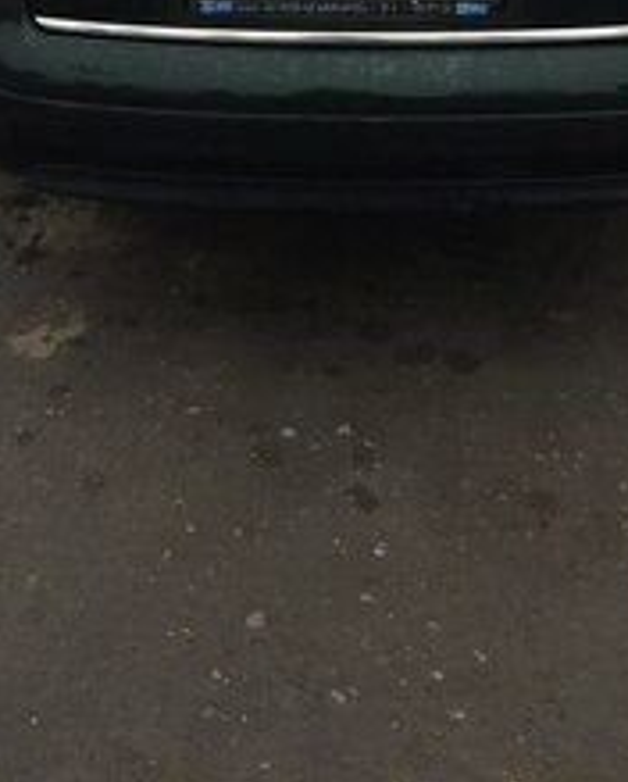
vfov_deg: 26.9
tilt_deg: -12.4
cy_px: -96
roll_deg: +0.7
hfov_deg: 23.9
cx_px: 310
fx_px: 1483
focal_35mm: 64
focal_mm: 4.15
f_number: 2.2
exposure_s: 1/439
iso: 32
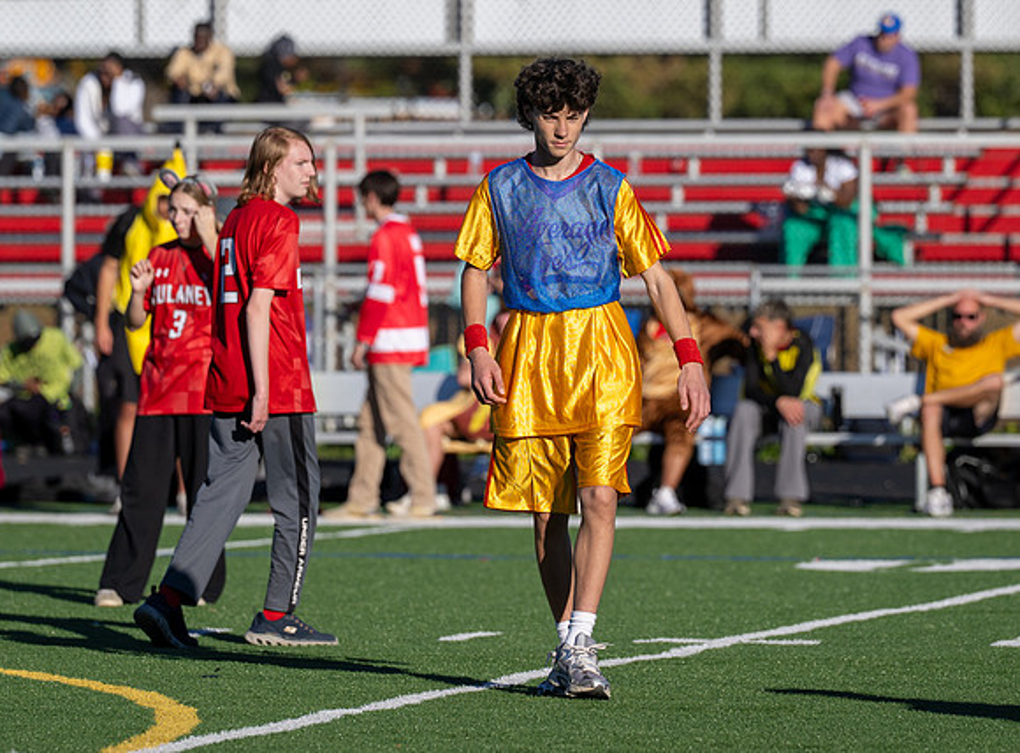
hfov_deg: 6.3
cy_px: 252
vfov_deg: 4.7
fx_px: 9234
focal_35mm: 315
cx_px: 503
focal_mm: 200
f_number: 4
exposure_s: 1/1600
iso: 72
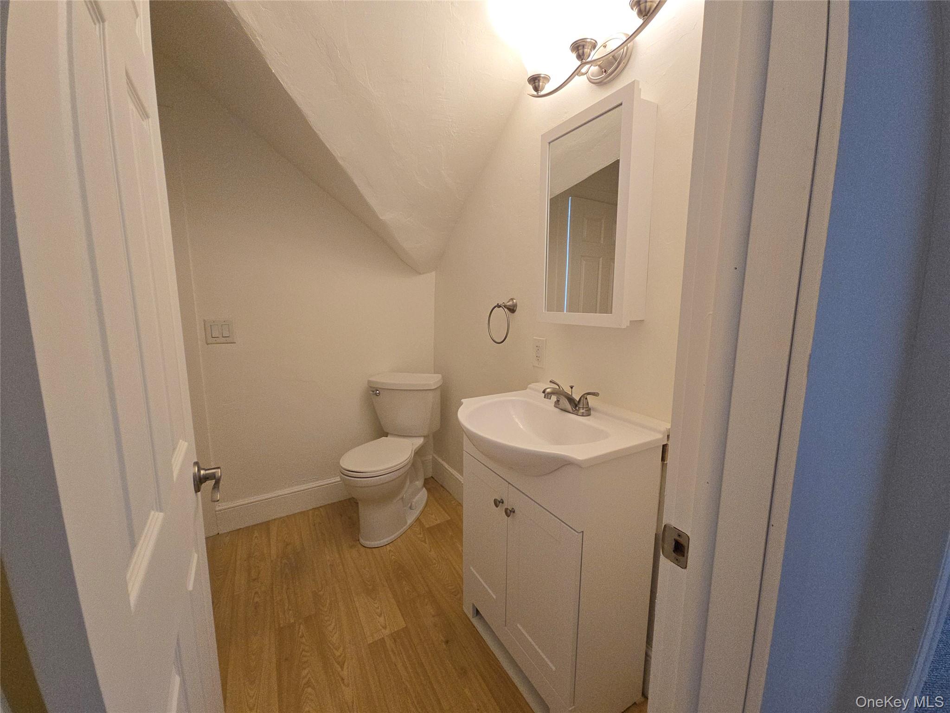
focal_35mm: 13
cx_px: 475
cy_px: 356
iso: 100
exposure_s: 1/60
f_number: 2.2
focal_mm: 2.2
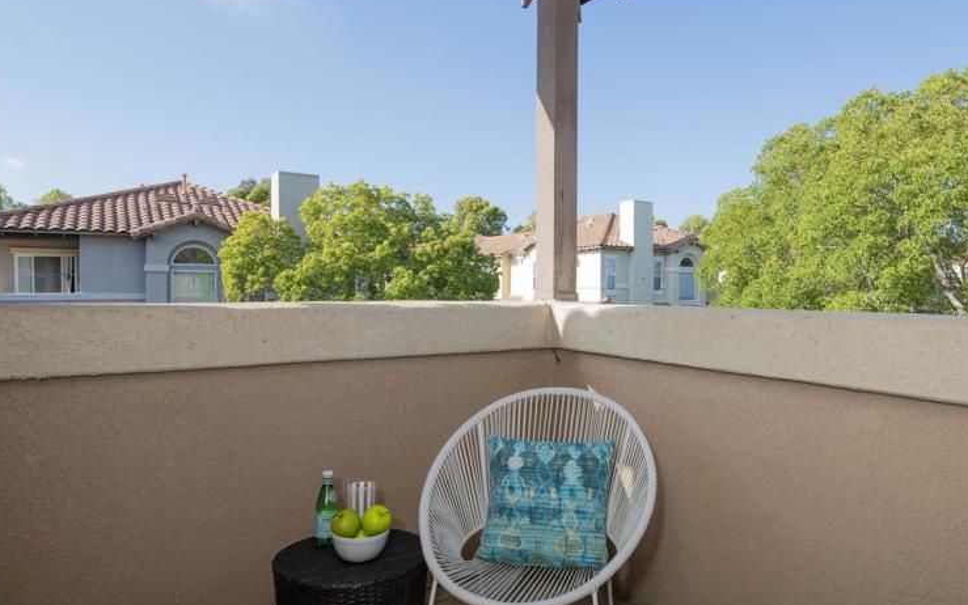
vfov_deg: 51.1
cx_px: 553
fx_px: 633
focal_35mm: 24
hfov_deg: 74.4
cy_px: 306
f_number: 9
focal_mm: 17
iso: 320
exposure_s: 1/250
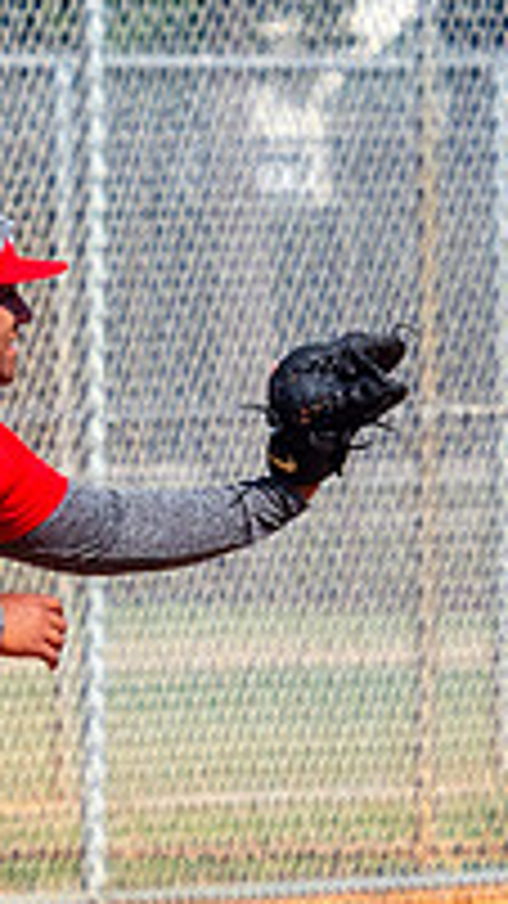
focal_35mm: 1396
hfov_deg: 0.9
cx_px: -325
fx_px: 33444
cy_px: 591
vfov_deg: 1.5
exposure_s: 1/2000
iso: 200
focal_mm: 155
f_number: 4
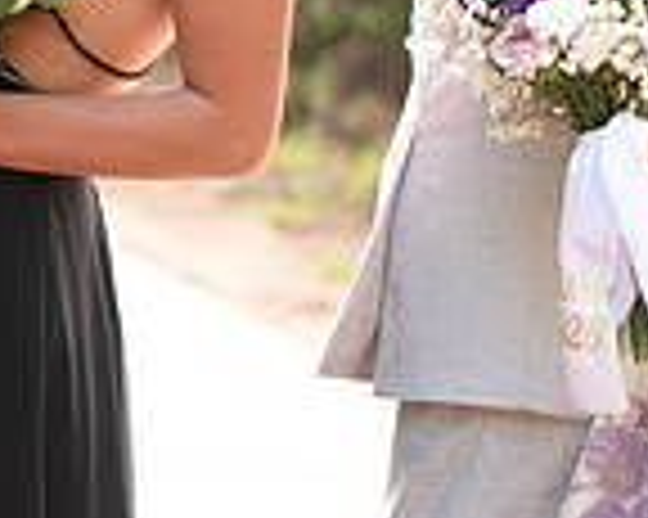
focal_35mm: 467
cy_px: 68
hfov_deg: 4.1
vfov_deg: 3.3
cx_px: -144
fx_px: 8950
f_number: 2.8
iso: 100
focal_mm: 70
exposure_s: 1/100
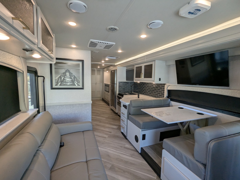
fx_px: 111
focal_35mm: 16
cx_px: 120
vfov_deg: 78.2
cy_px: 90
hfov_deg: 94.4
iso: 175
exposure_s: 1/149
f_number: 2.2
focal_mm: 2.35
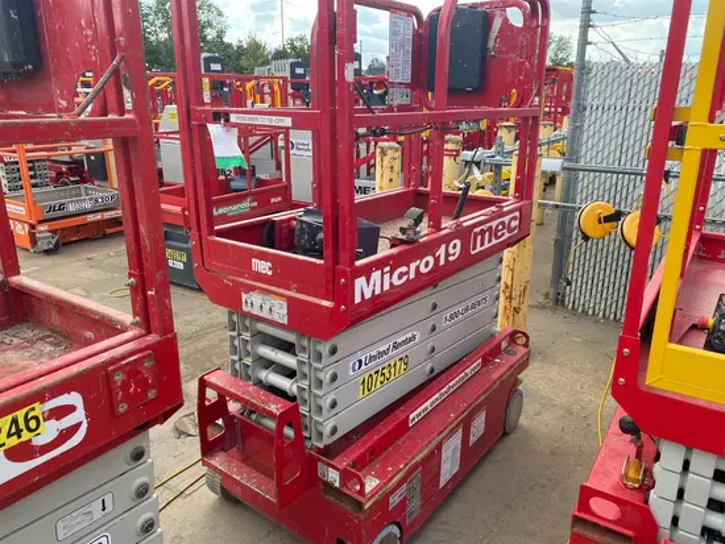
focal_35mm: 26
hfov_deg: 67.3
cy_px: 272
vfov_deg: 53.1
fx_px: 545
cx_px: 362
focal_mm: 4.25
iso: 32
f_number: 1.8
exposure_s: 1/524
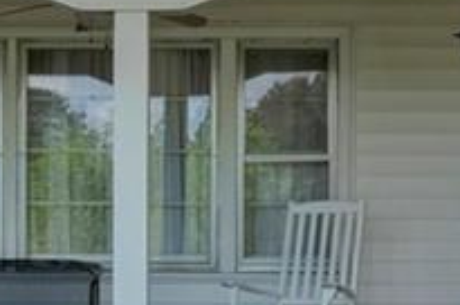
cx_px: 195
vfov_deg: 8.8
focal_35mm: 155
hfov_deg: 13.3
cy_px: 264
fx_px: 1977
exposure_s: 1/80
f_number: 11
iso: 100
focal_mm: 31
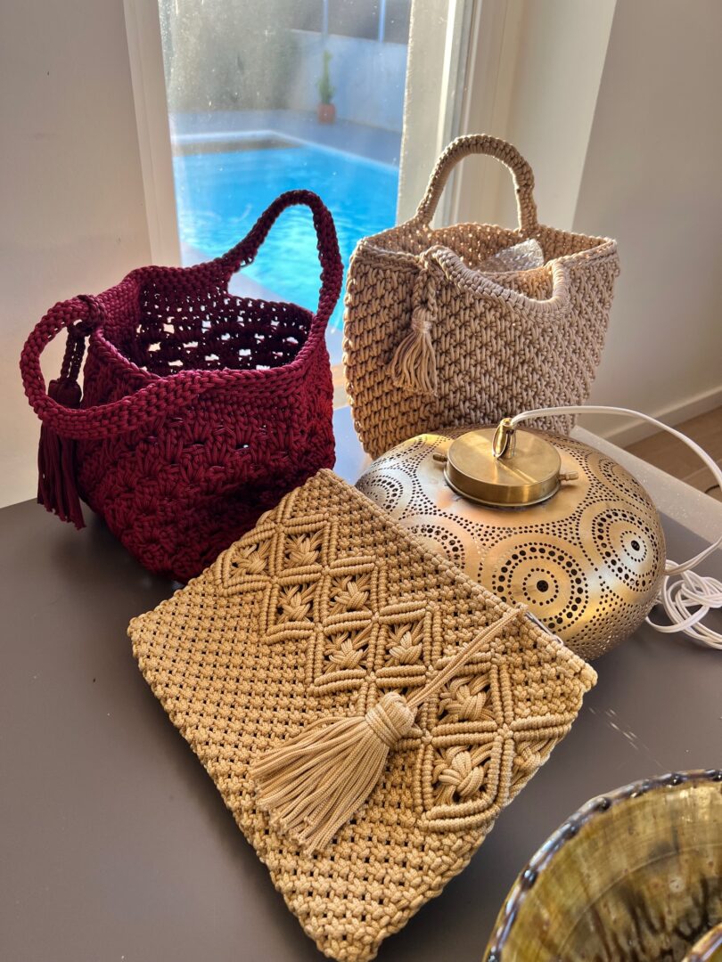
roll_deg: -3.3
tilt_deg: -33.0
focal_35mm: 26
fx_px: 723
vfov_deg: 67.3
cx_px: 361
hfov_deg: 53.1
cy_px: 481
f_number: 1.5
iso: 64
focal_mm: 5.7
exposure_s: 1/121
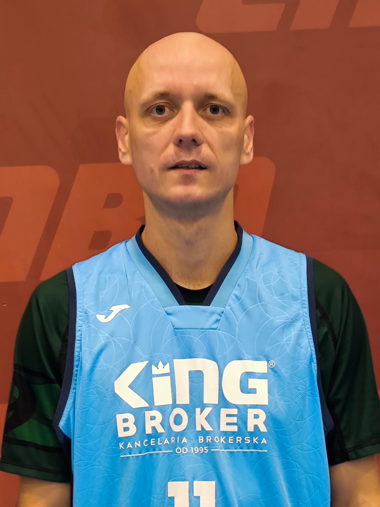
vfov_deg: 44.8
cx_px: 190
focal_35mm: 42
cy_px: 254
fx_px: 615
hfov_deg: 34.3
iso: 500
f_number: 1.9
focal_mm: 6.92
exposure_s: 1/137
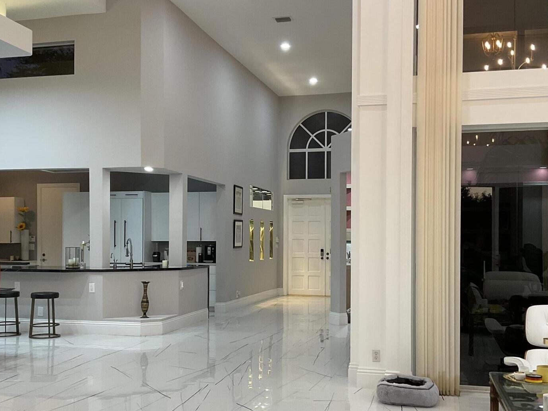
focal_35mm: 42
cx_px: 277
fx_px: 665
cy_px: 240
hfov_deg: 44.8
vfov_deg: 34.3
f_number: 1.8
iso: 64
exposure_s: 1/60
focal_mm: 3
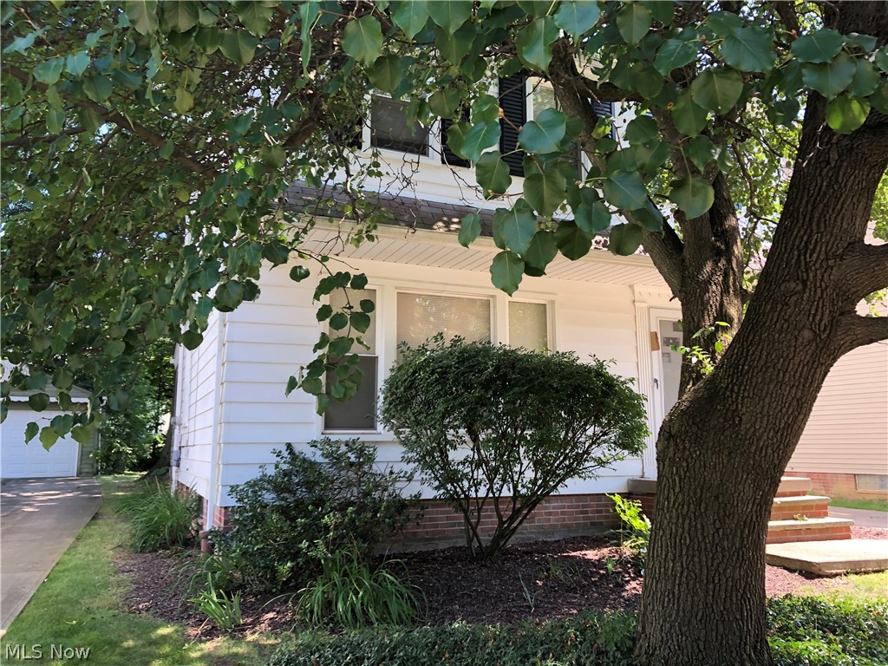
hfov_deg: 63.4
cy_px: 333
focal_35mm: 28
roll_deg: -0.7
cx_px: 444
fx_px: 718
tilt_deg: +7.2
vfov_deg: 49.7
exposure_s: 1/120
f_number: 1.8
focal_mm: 3.99
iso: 25
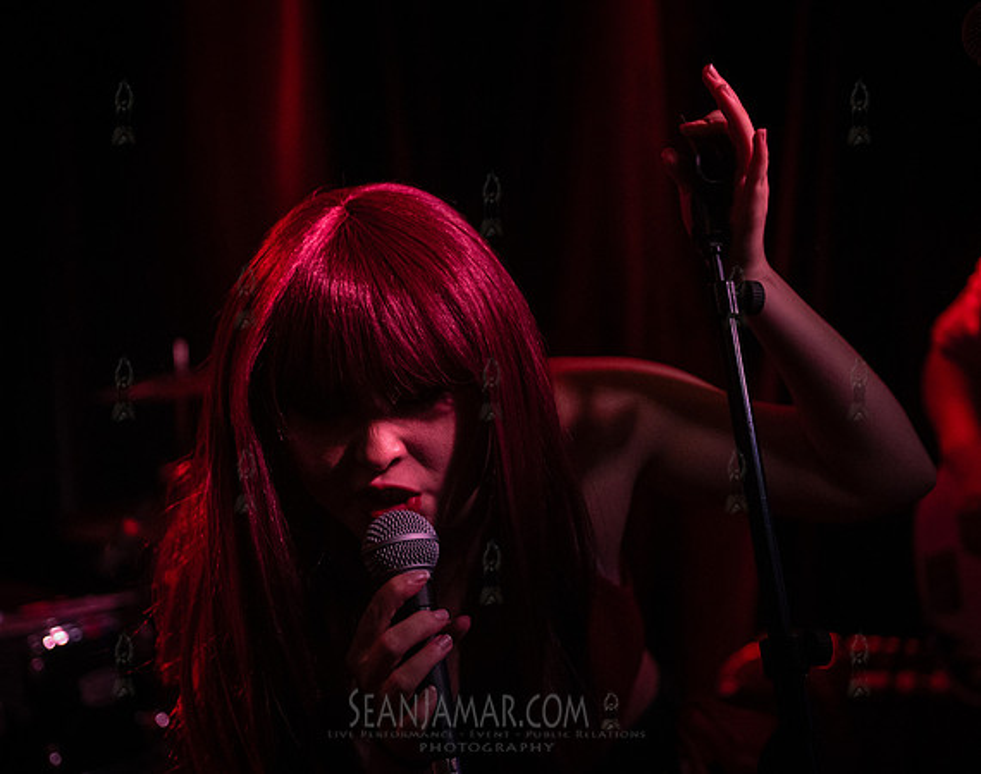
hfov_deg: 31.2
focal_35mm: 61
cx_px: 549
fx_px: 1754
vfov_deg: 24.9
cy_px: 370
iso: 8000
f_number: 2.8
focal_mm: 52
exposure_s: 1/400
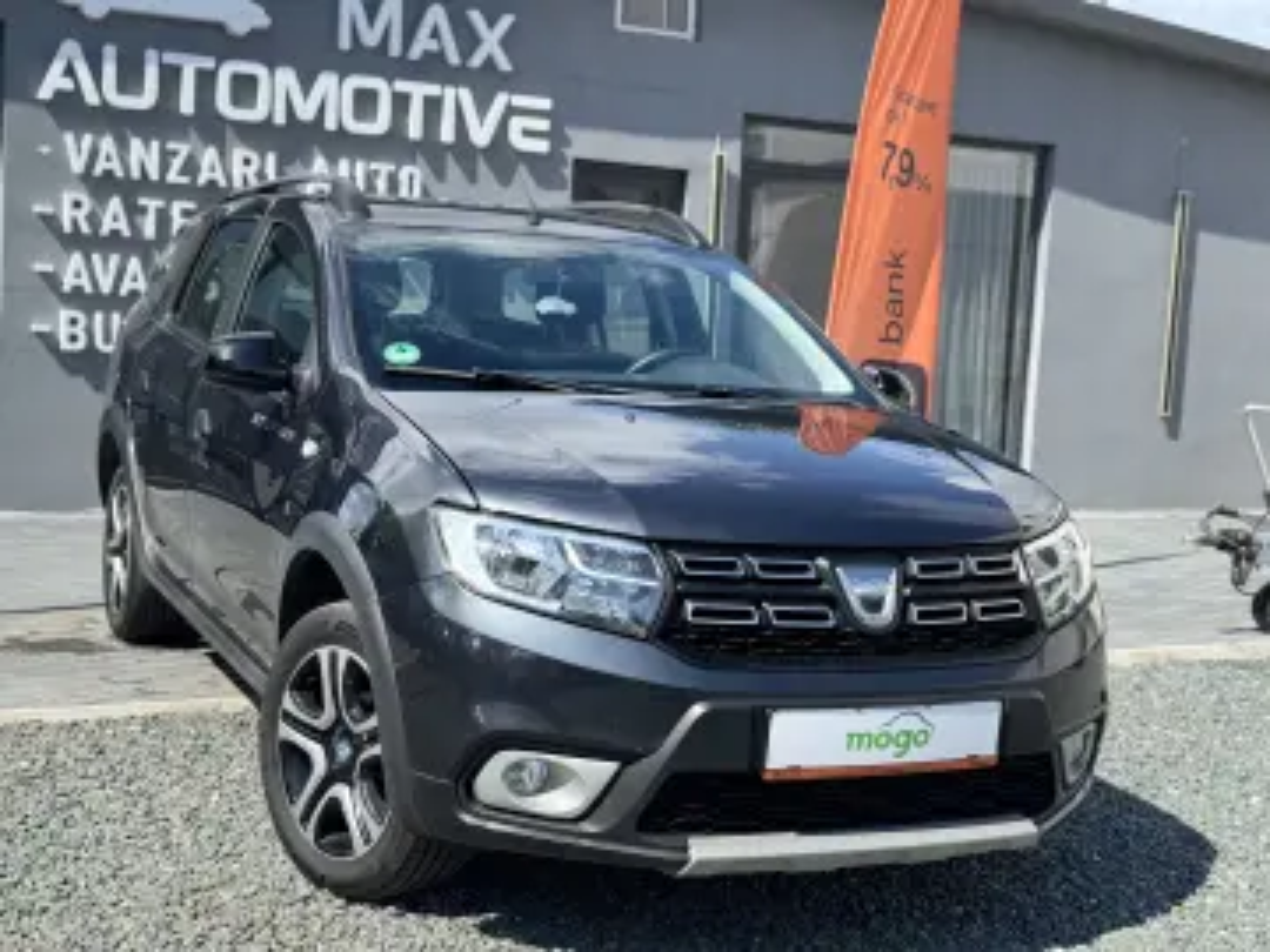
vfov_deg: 30.3
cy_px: 476
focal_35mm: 48
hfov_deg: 39.7
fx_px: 1761
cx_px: 635
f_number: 1.78
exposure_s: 1/2717
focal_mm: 6.76
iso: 64
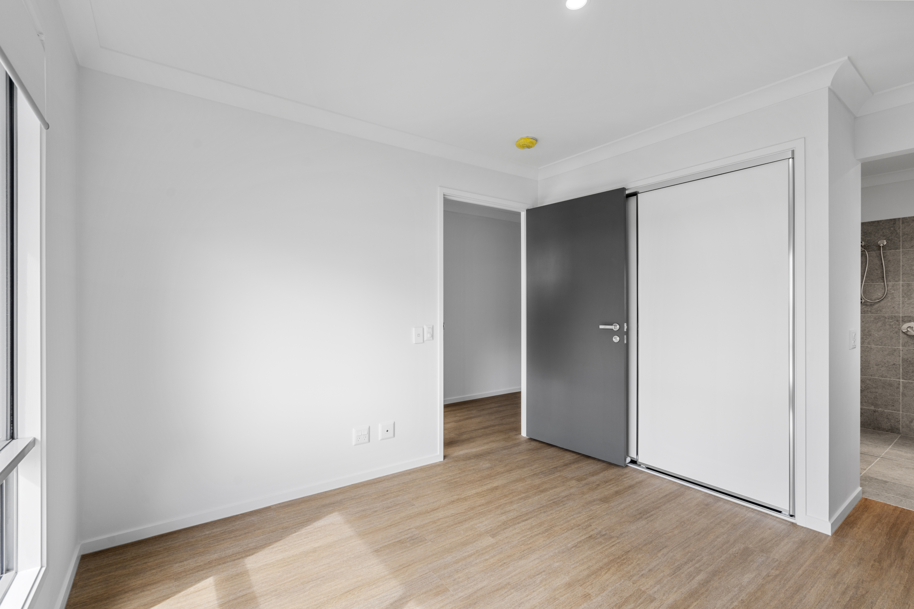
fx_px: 406
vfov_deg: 73.8
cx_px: 457
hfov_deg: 96.7
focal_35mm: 16
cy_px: 304
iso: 200
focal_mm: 16
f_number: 8
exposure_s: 1/20
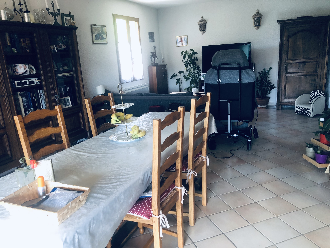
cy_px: 124
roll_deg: +4.6
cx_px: 165
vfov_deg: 49.7
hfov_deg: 63.4
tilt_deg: -14.1
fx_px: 267
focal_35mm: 28
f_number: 1.8
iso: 40
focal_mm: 4
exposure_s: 1/20
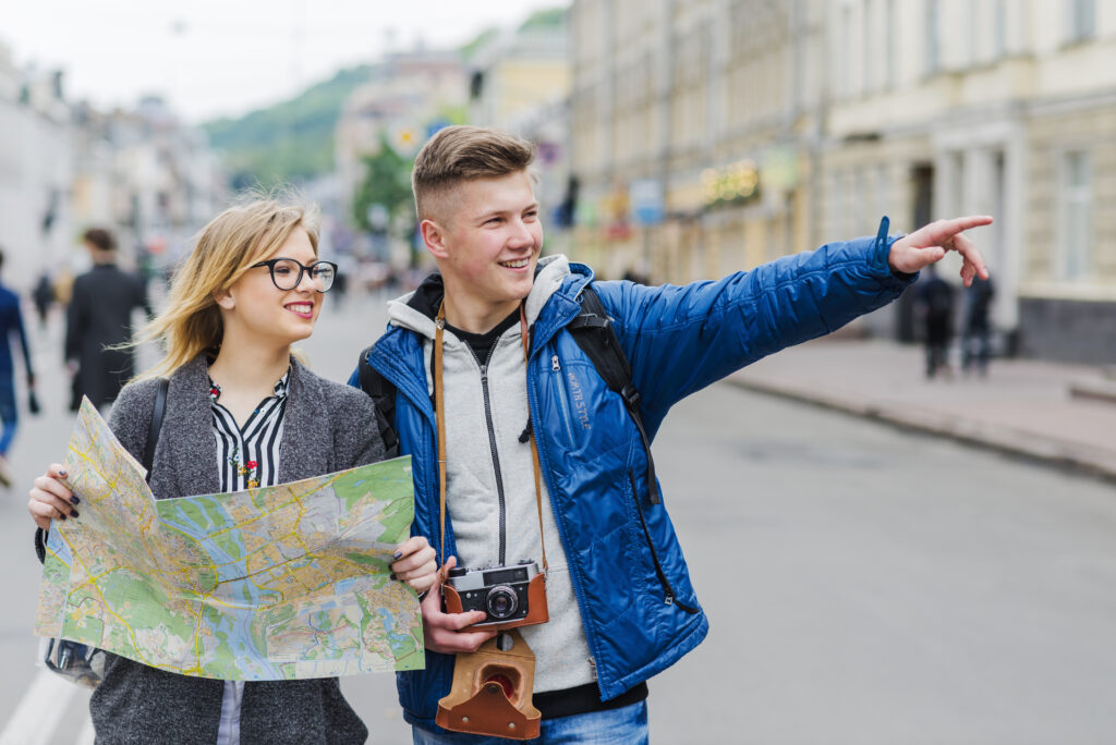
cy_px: 372
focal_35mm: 85
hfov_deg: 23.9
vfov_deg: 16.1
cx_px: 558
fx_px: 2636
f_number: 2.8
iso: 160
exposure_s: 1/800
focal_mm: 85
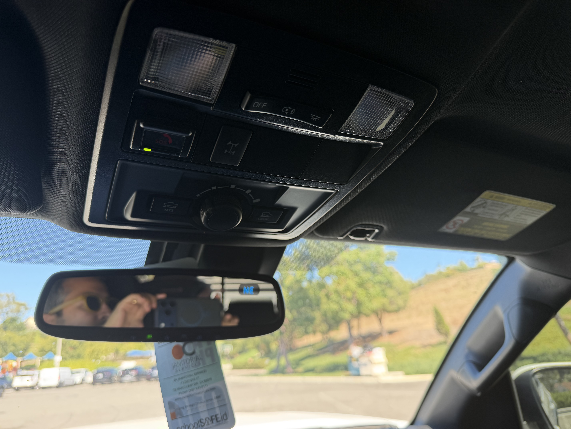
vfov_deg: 56.8
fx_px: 396
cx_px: 286
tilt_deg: +18.3
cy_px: 214
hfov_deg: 71.6
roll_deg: +3.1
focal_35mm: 24
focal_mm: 6.76
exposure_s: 1/210
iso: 80
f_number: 1.78
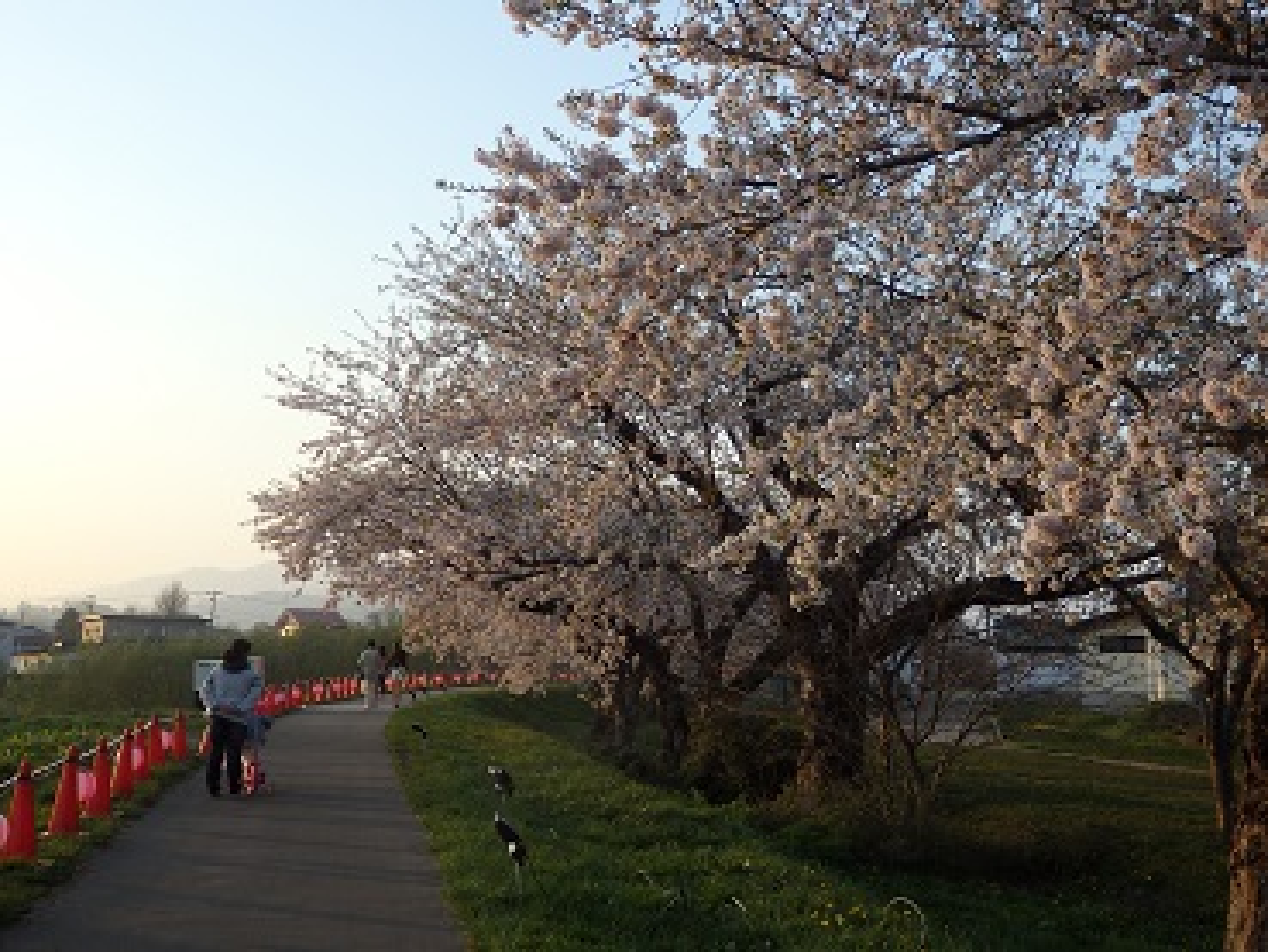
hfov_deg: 50.1
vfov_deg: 38.7
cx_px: 634
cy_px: 476
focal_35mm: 37
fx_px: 1356
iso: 125
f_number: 3.6
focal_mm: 6.6
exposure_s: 1/400
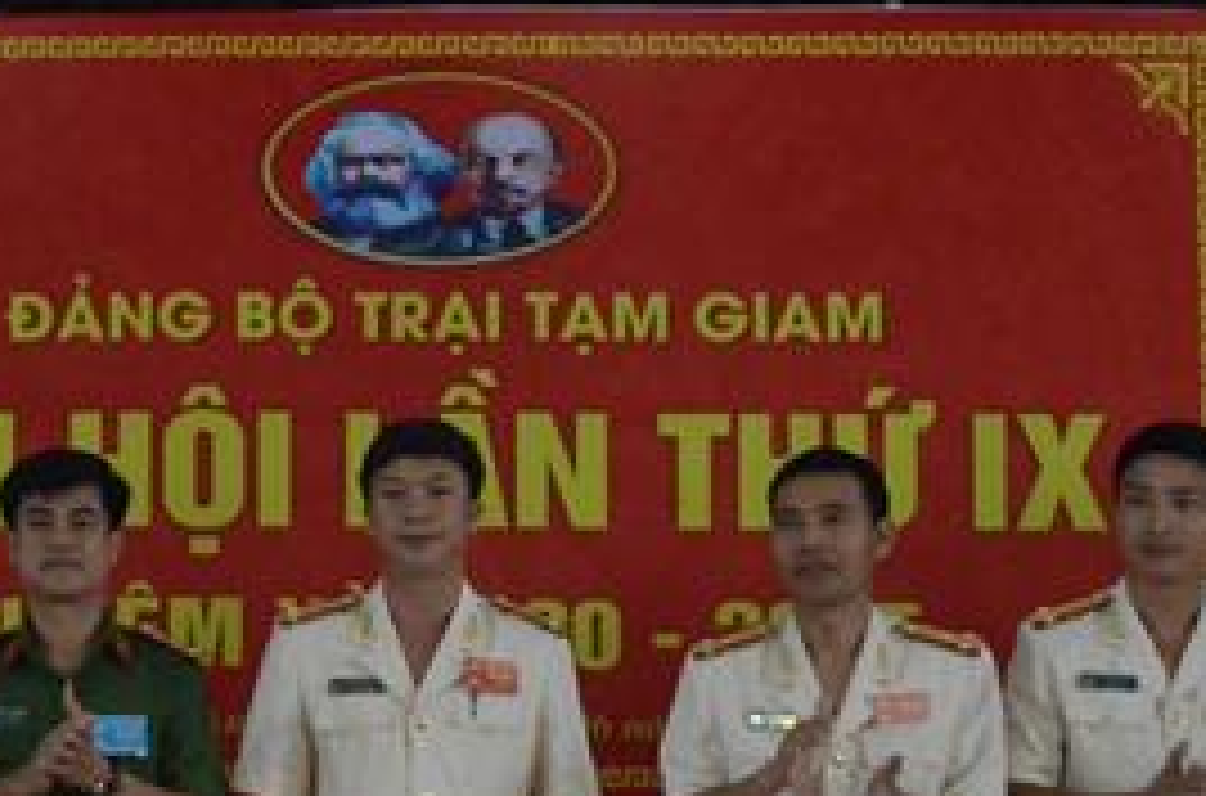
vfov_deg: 12.2
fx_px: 3708
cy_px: 616
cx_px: 198
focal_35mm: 111
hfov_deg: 18.3
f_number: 7.1
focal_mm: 30
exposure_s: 1/200
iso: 6400
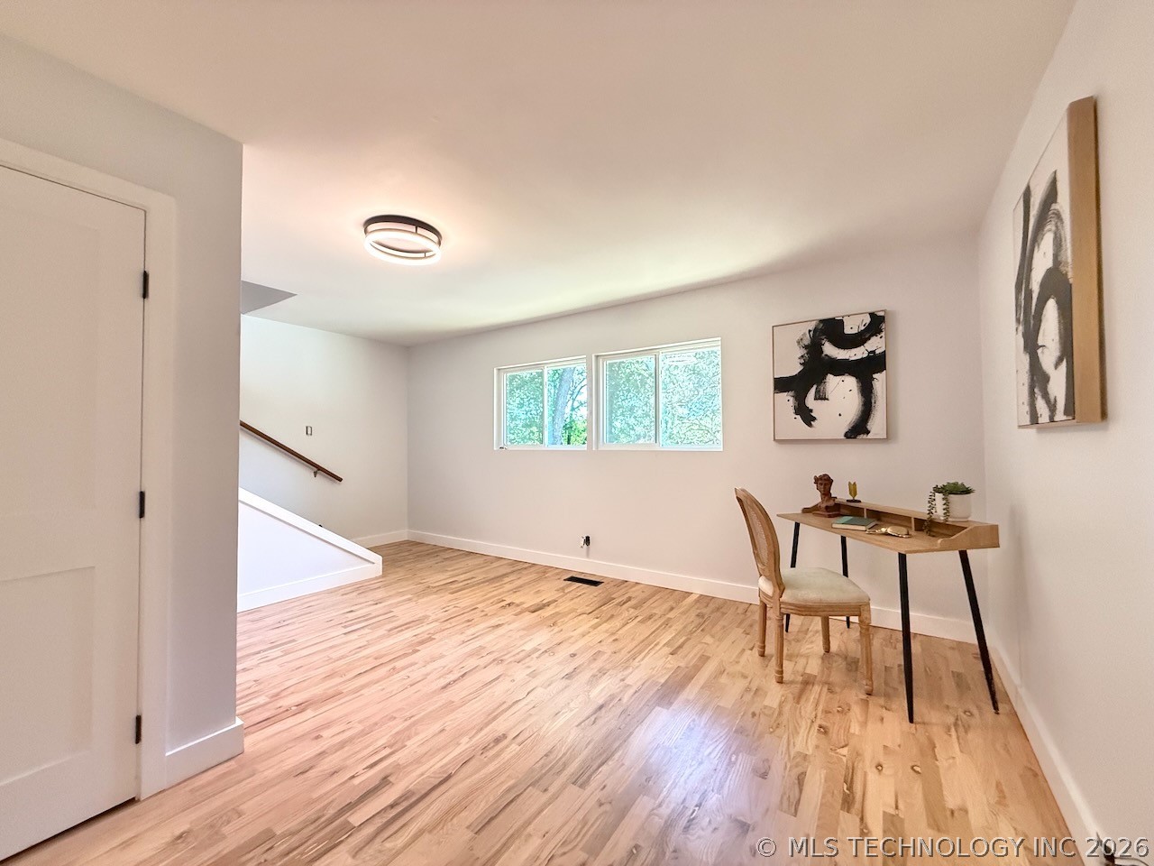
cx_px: 577
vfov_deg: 85.7
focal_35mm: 14
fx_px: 467
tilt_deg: +1.3
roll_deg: +0.0
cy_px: 433
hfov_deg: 102.1
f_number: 2.2
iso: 640
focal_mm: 2.22
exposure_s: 1/120
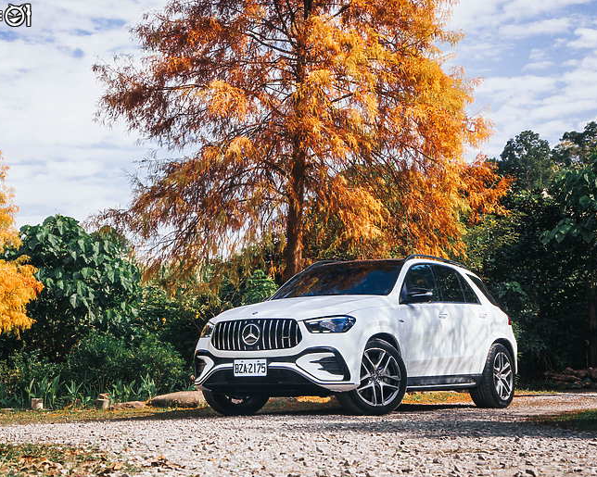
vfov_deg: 23.1
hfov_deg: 28.7
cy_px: 240
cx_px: 260
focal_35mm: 66
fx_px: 1166
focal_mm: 58
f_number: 5.6
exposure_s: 1/100
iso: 400
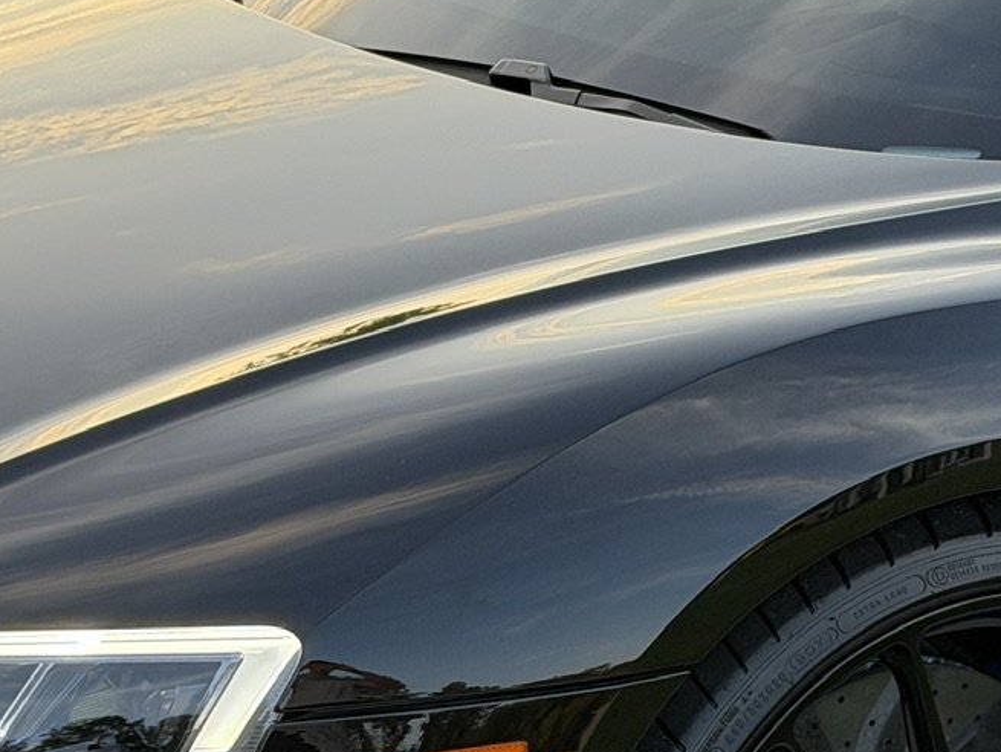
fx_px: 4340
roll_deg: -0.9
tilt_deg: -20.7
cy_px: 665
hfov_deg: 13.2
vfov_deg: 9.9
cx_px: 428
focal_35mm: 150
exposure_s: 1/299
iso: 80
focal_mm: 6.76
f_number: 1.78
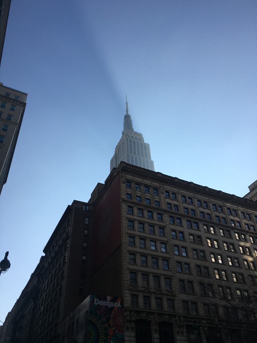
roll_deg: +4.1
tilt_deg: +42.0
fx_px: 287
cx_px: 128
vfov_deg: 61.6
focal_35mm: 29
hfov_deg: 48.2
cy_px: 172
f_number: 2.2
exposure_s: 1/2481
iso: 25
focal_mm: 4.15
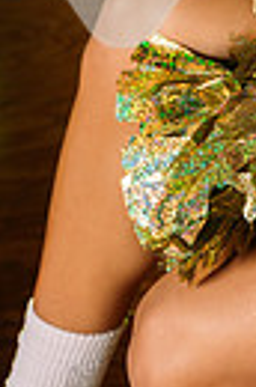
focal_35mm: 205
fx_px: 2198
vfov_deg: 9.7
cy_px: -253
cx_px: 420
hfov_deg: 6.6
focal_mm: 59
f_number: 5.6
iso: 125
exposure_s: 1/250
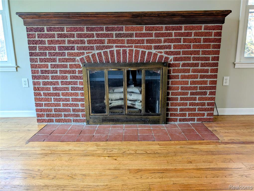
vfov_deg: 56.9
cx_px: 127
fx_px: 176
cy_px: 96
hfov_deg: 71.5
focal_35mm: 24
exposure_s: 1/36.8
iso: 29
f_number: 1.68
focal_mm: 6.9
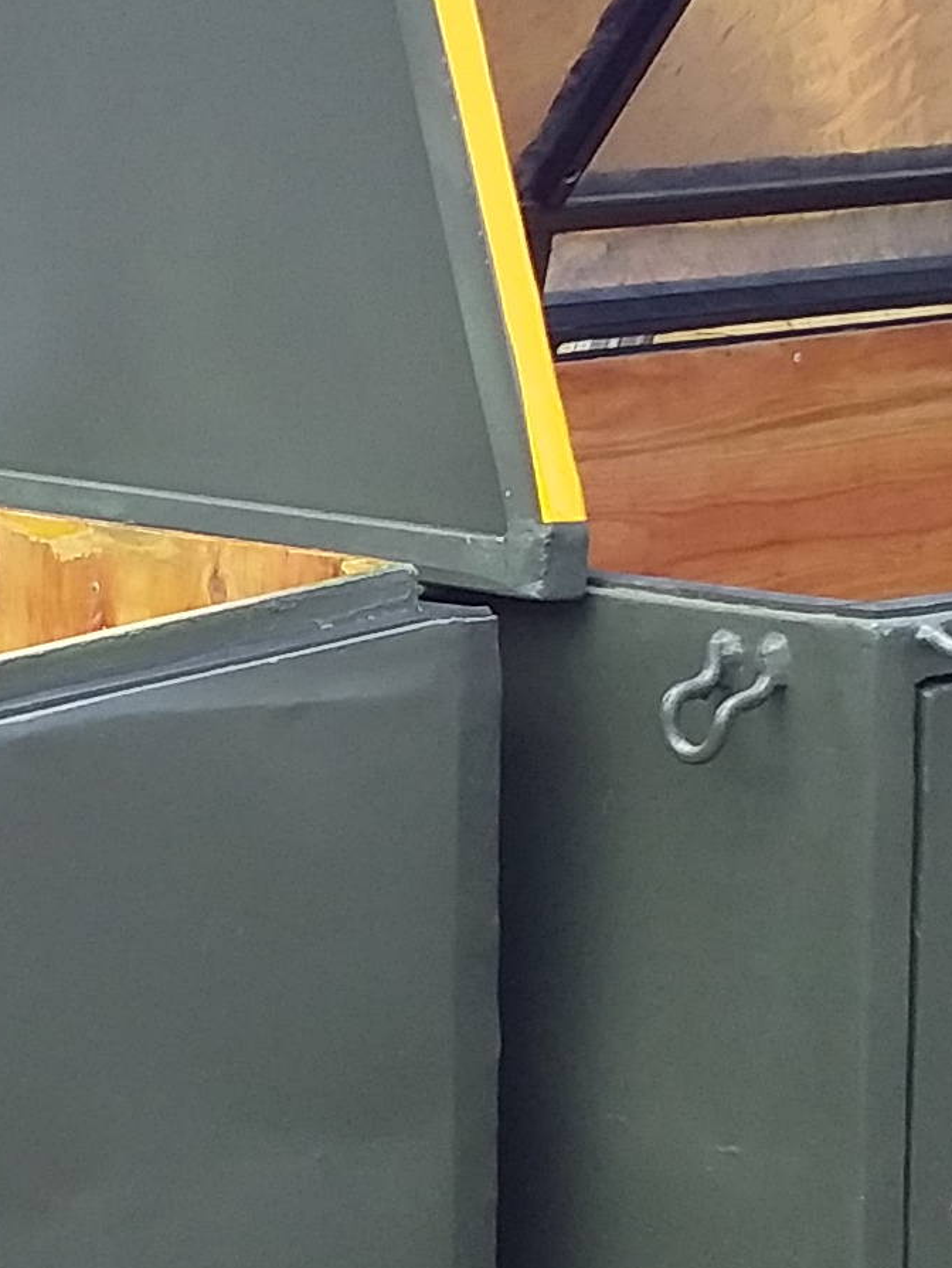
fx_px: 4141
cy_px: 700
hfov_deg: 12.6
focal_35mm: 113
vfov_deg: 17.4
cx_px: -378
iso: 40
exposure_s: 1/224
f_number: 2.2
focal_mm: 3.3
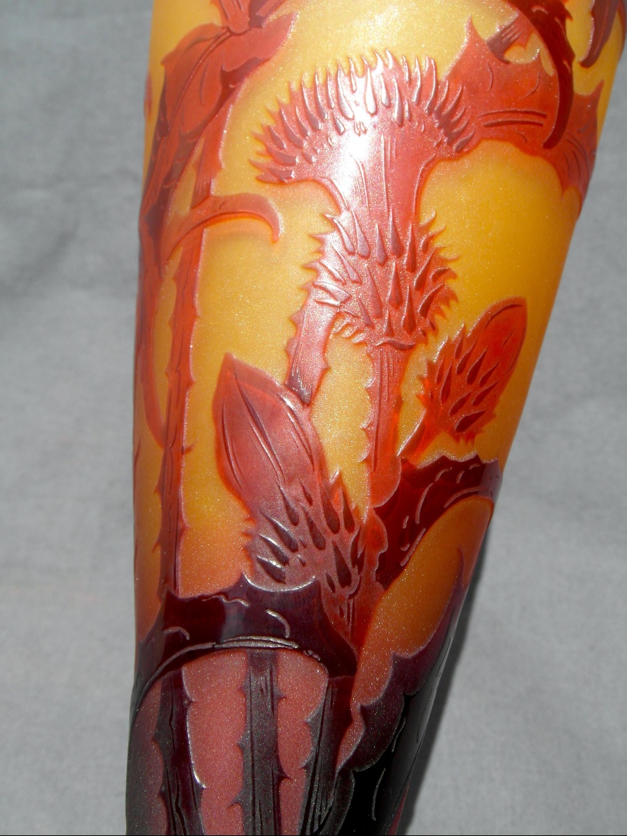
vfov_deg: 45.8
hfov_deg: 35.1
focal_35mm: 41
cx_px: 314
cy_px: 418
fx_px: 990
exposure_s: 1/250
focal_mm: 6.8
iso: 80
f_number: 5.8
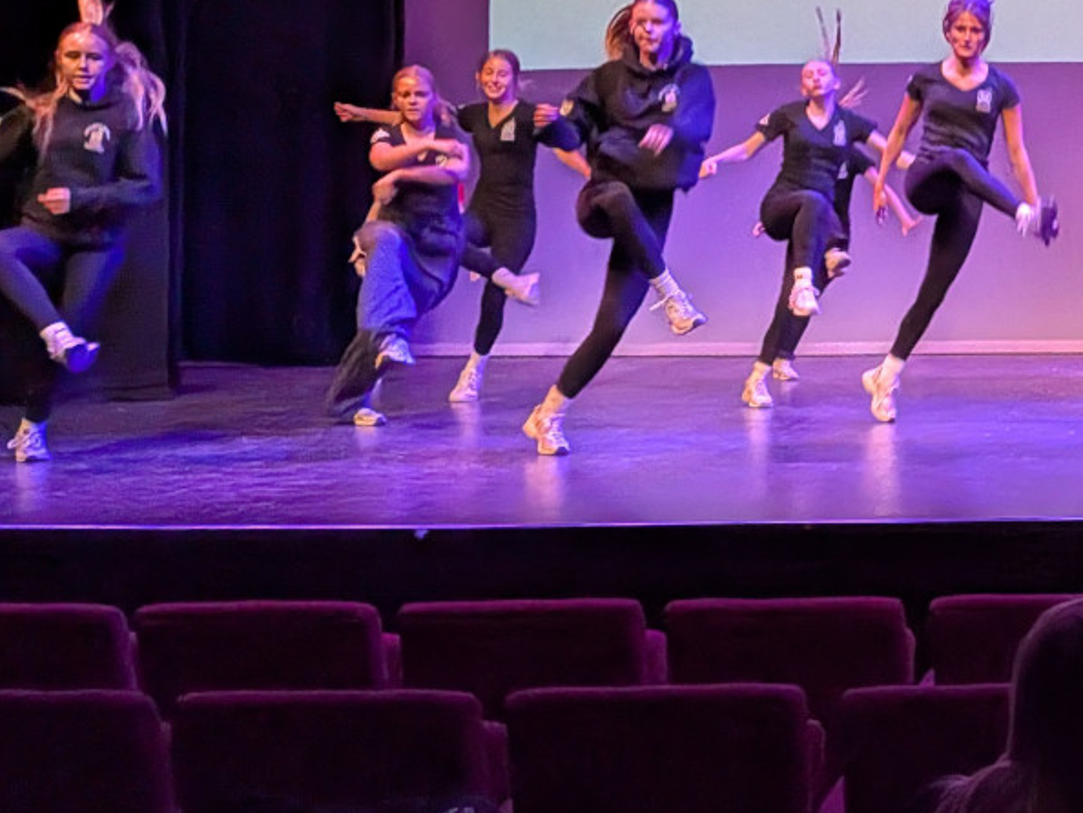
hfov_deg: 27.7
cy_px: 209
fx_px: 1941
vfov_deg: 23.4
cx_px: 1266
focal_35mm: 62
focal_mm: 4.53
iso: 1196
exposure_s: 1/100
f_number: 1.7
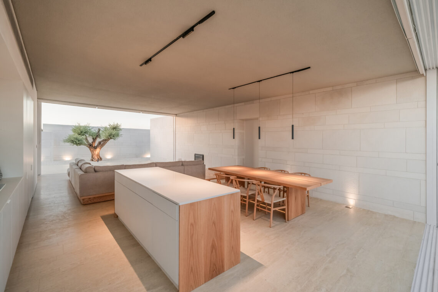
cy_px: 146
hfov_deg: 100.4
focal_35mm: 15
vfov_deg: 77.4
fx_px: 183
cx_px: 219
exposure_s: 1/80
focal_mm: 15
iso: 200
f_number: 8
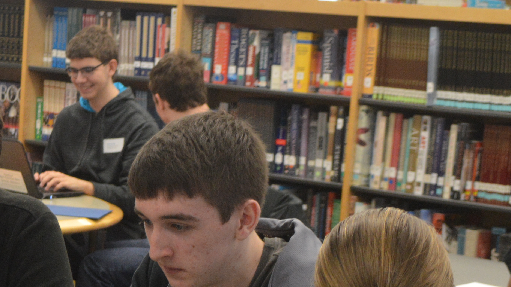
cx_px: 141
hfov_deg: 20.6
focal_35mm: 103
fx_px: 1396
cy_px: 345
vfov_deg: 11.5
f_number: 4.2
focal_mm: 26
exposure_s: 1/60
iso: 800
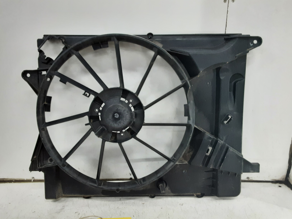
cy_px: 116
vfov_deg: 48.2
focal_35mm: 29
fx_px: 245
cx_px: 137
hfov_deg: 61.6
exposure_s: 1/33
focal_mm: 2.91
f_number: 1.9
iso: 160
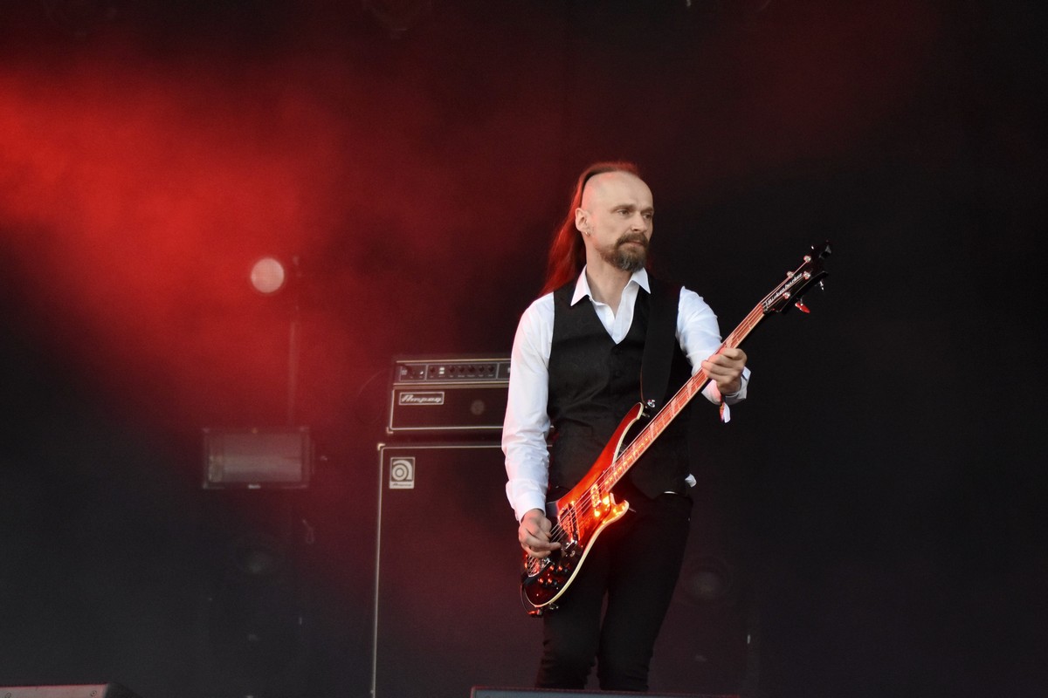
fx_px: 3056
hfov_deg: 19.5
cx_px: 524
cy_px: 349
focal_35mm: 105
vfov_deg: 13.0
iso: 2000
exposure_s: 1/6400
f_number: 2.8
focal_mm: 70
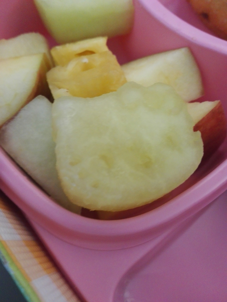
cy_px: 151
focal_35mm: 29
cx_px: 114
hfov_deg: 48.2
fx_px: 254
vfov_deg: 61.7
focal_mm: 3.8
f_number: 2
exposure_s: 1/20
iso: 400
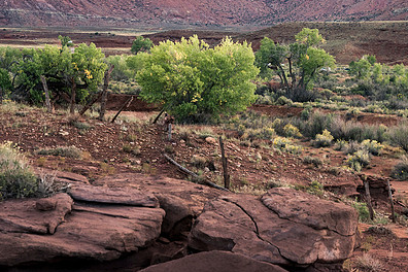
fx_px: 1190
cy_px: 87
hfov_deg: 19.4
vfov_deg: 13.0
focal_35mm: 105
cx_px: 252
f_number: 7.1
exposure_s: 1/250
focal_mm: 70
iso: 1250
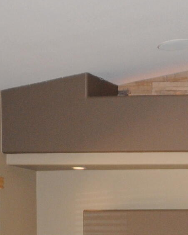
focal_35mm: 134
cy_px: 342
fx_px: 933
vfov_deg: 13.6
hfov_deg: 10.5
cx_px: 384
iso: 640
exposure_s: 1/200
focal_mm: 18
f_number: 3.5
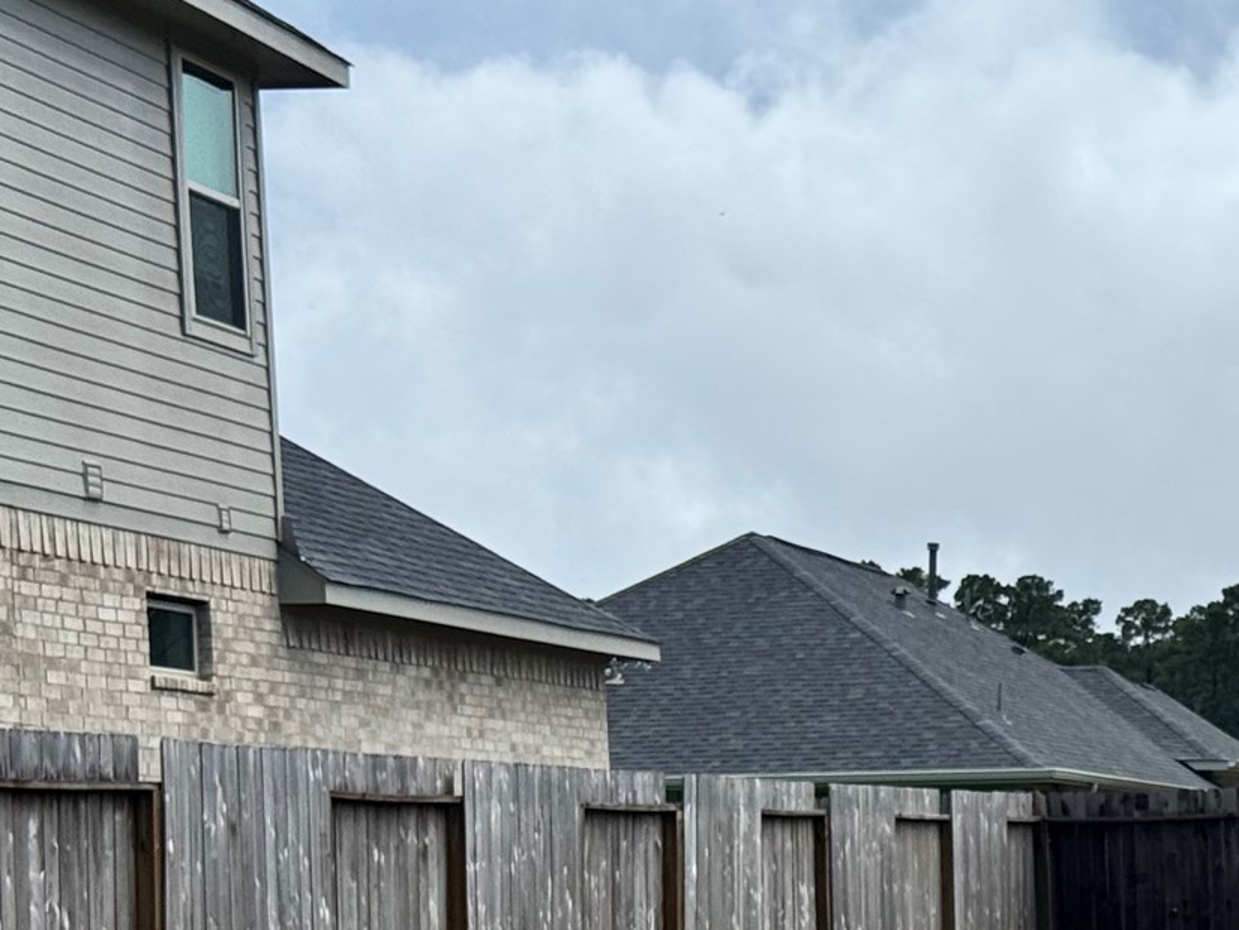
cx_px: 1490
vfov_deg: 12.2
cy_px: 1137
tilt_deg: -4.4
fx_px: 4261
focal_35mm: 119
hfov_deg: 15.9
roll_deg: +1.2
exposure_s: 1/4049
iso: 64
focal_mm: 6.76
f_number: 1.78
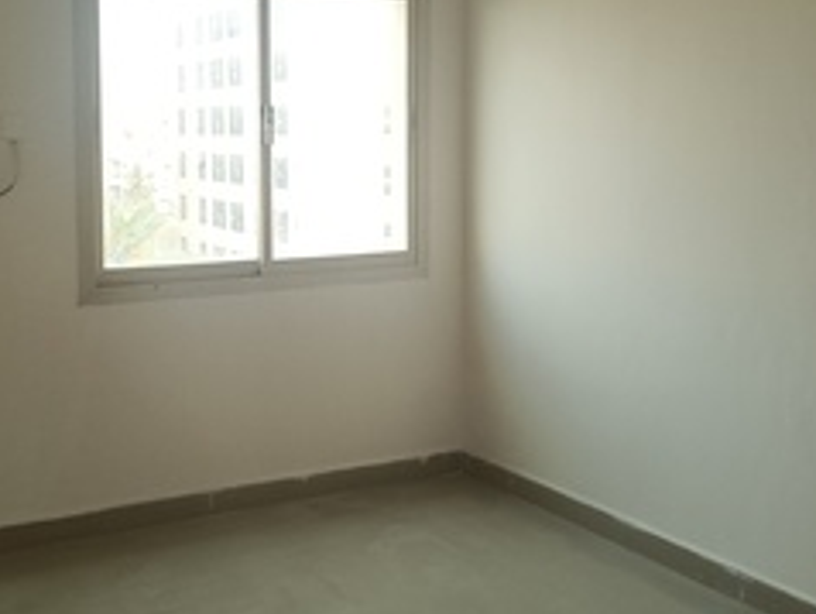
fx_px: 1133
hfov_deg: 39.5
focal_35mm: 48
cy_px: 214
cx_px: 334
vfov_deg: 30.1
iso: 660
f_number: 1.7
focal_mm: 4.7
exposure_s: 1/50
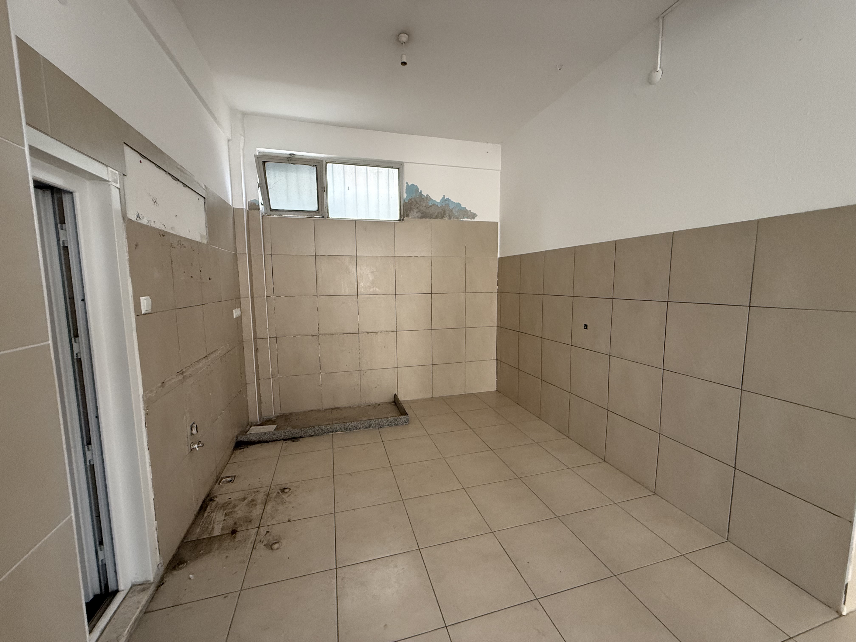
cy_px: 321
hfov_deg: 102.1
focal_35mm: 14
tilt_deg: -6.0
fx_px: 346
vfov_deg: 85.7
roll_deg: +0.6
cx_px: 428
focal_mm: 2.22
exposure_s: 1/99
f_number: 2.2
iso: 320
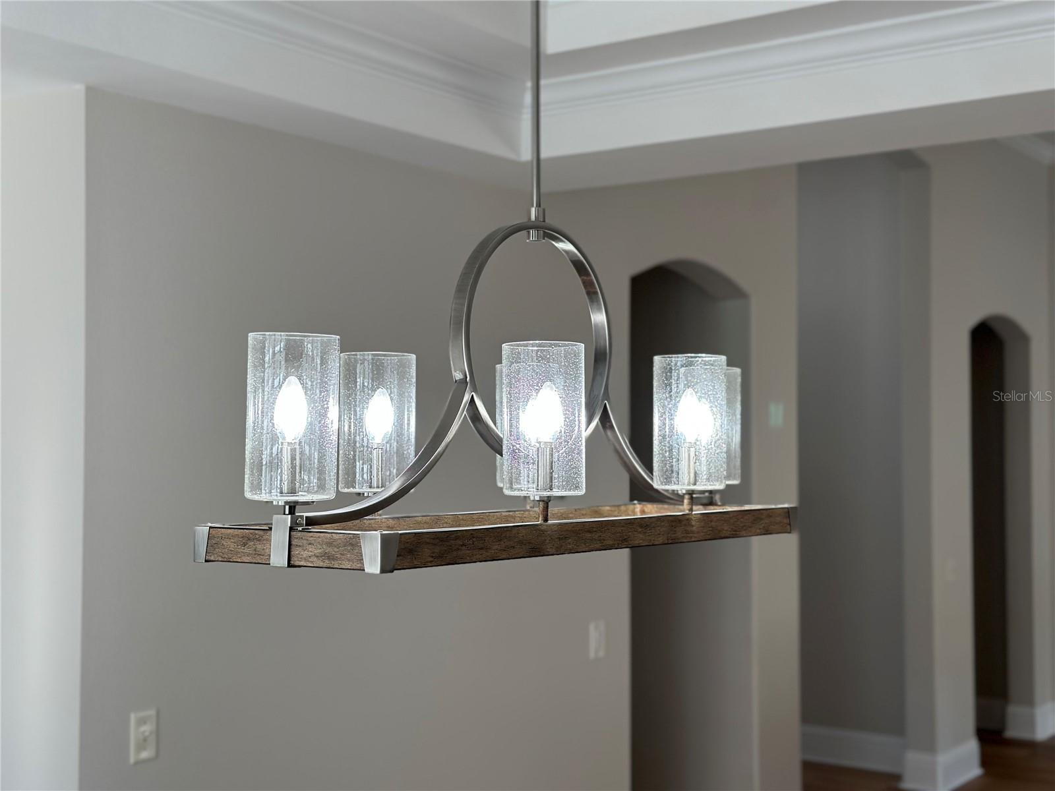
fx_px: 1463
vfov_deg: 30.3
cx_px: 528
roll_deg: -0.6
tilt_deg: +0.5
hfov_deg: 39.7
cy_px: 396
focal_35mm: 48
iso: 80
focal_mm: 6.86
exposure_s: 1/277
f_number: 1.78
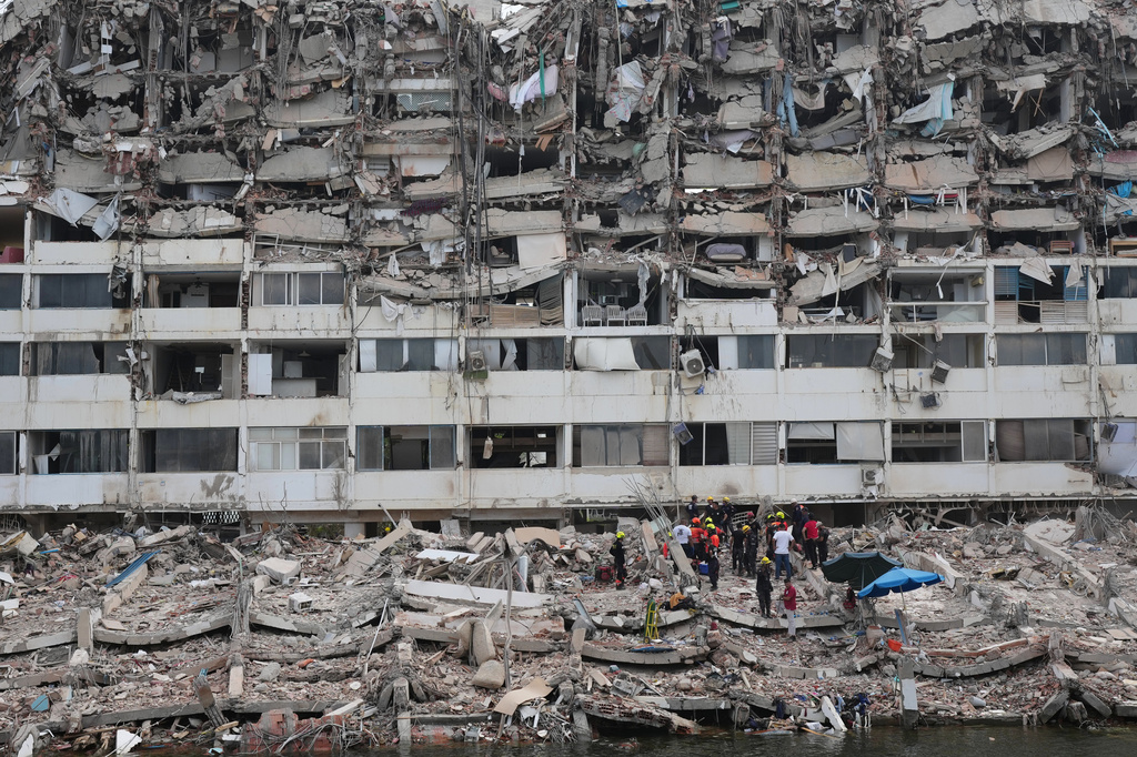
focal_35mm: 52
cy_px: 378
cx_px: 568
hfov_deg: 38.2
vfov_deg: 26.0
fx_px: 1642
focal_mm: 35
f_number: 3.5
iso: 250
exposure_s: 1/2000
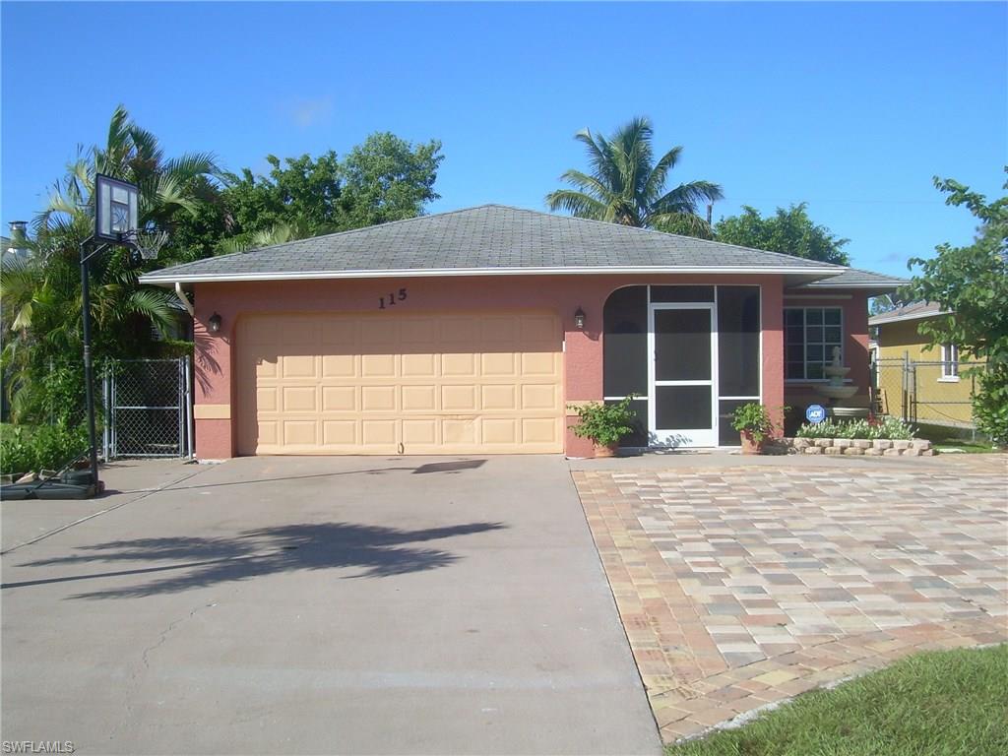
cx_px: 504
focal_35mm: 38
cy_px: 378
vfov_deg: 37.7
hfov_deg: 49.0
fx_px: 1107
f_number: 4.6
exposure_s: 1/420
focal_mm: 6.3
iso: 50
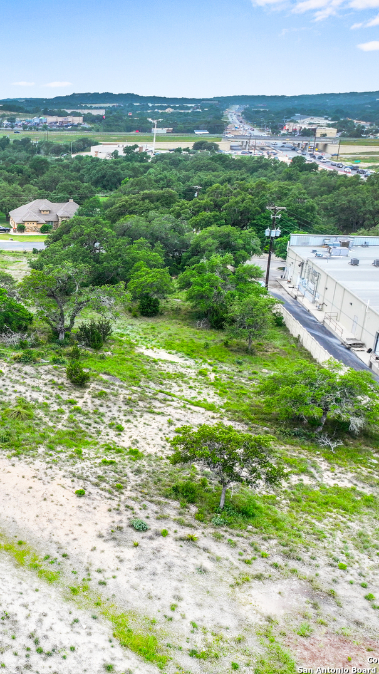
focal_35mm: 35
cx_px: -18
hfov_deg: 30.8
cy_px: 337
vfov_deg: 56.6
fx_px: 626
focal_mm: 12.29
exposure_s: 1/640
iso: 180
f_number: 2.8
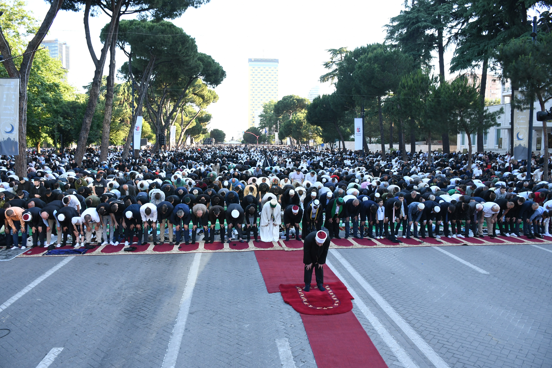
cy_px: 184
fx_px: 414
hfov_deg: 67.4
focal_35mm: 27
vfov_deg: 47.9
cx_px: 276
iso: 640
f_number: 5.6
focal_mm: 18
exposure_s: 1/250
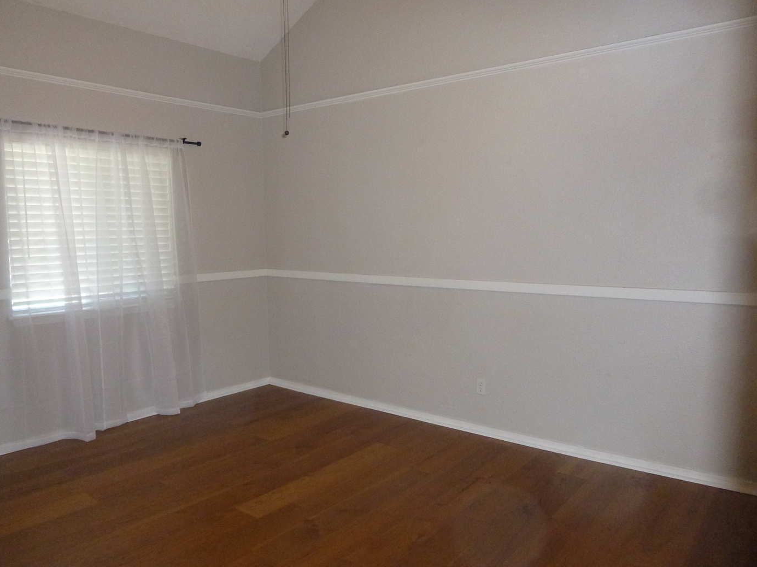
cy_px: 294
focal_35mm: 26
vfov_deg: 53.0
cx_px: 364
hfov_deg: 67.3
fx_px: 568
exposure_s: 1/60
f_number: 3.1
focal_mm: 4.5
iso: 400
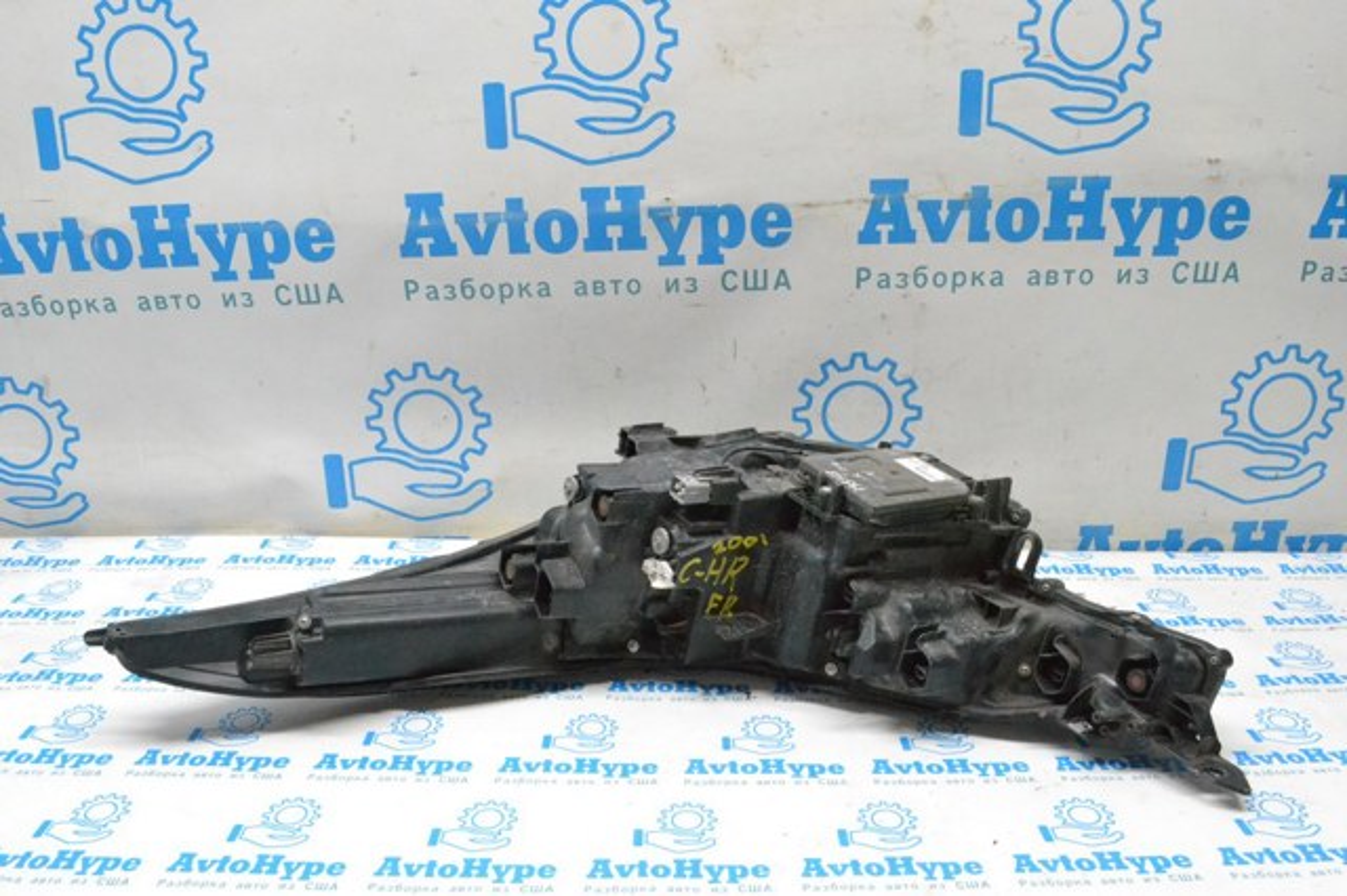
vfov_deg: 43.6
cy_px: 448
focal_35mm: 30
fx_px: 1122
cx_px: 674
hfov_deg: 62.0
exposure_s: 1/100
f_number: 13
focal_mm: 20
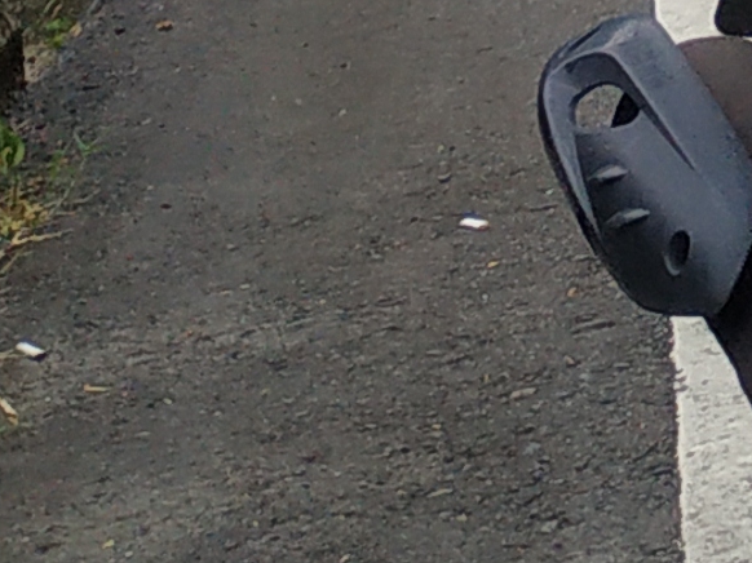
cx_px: 1836
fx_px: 3583
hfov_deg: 10.3
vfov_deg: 8.0
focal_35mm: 165
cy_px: -1015
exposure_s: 1/774
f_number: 1.9
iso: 160
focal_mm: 3.94
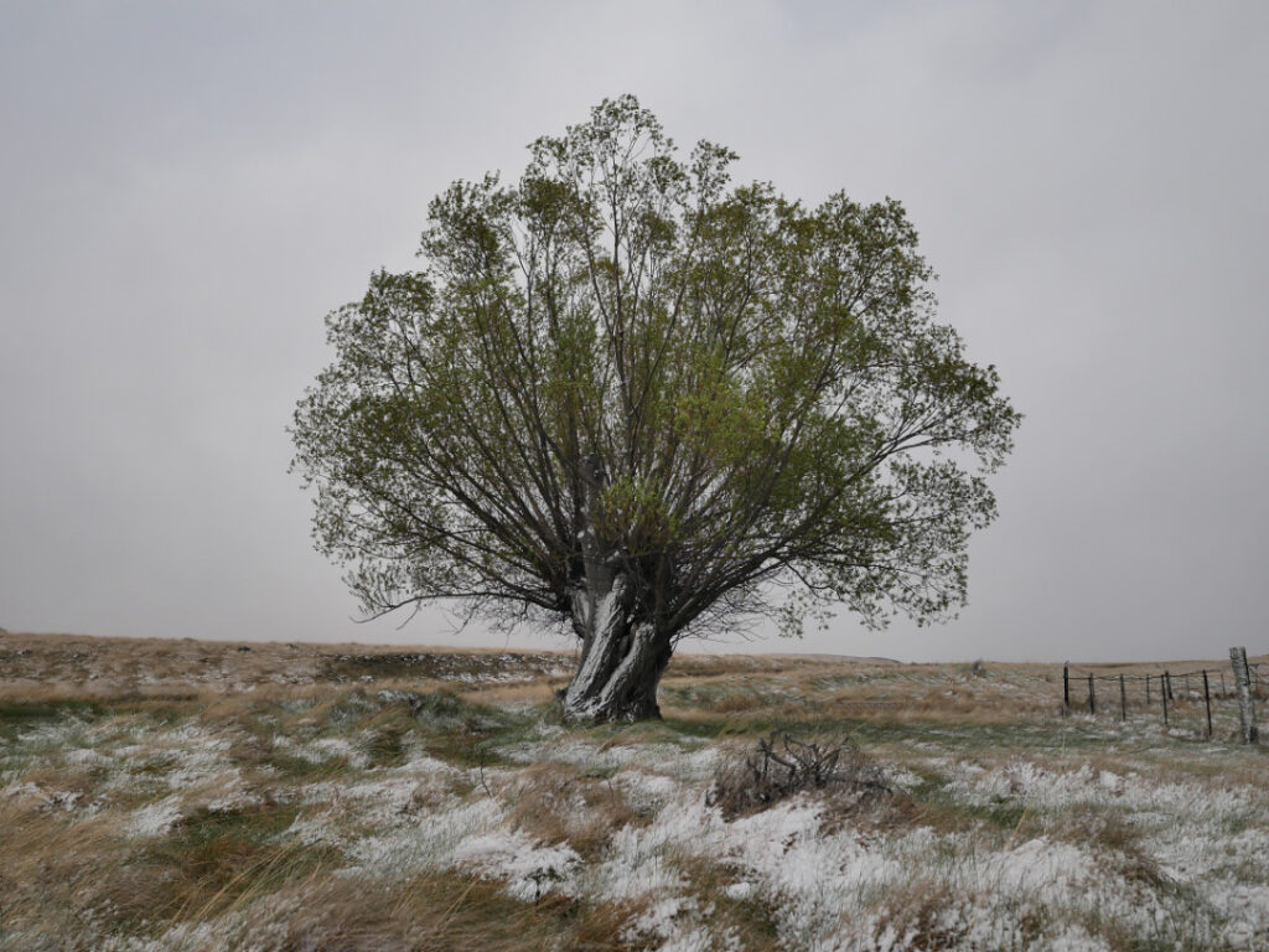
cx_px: 634
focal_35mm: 30
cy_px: 476
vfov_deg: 46.8
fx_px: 1100
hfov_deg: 60.0
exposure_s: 1/500
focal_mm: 15
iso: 200
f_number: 4.5
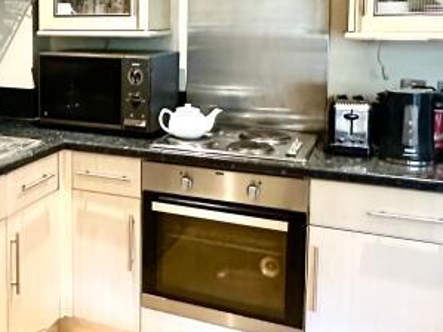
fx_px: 614
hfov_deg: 37.0
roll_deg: +0.4
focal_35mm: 48
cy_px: 70
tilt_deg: -4.9
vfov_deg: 29.6
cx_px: 40
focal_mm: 2.22
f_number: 2.2
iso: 800
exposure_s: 1/50
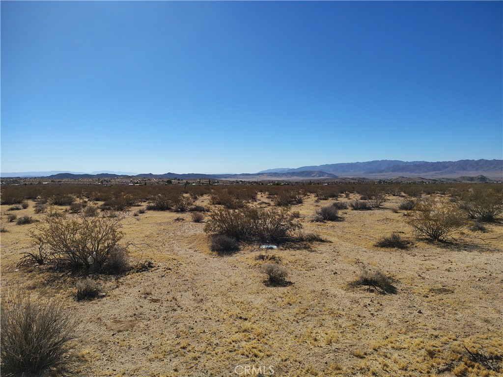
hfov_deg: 71.6
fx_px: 349
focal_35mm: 24
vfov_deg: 56.8
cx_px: 252
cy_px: 188
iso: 103
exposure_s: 1/4423
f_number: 1.8
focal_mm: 5.56
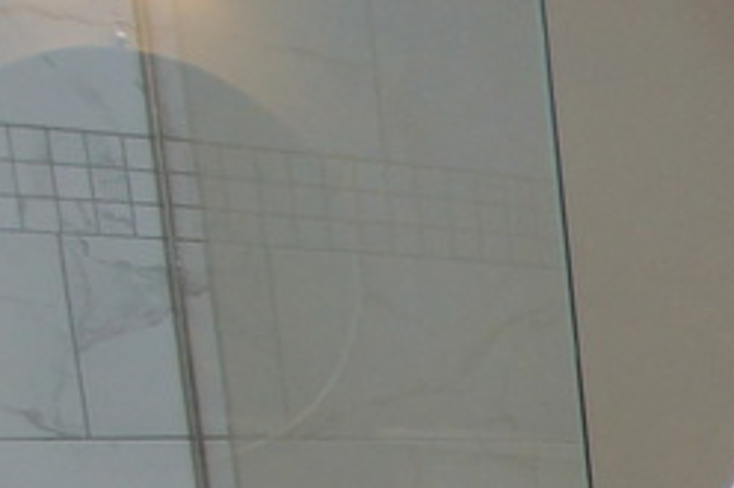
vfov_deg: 12.3
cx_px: 1731
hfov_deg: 14.4
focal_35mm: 98
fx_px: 1997
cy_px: 982
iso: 250
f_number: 4
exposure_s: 1/60
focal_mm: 10
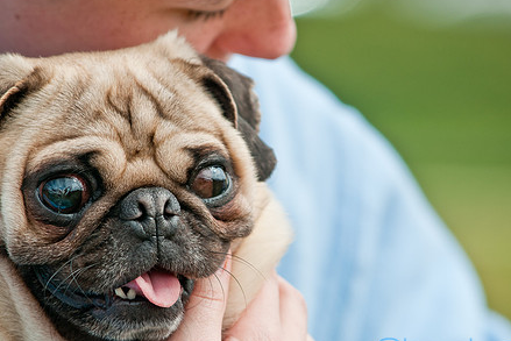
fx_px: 5623
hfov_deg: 5.2
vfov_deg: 3.5
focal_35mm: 396
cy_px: 188
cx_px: 226
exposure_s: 1/640
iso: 200
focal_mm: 200
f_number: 5
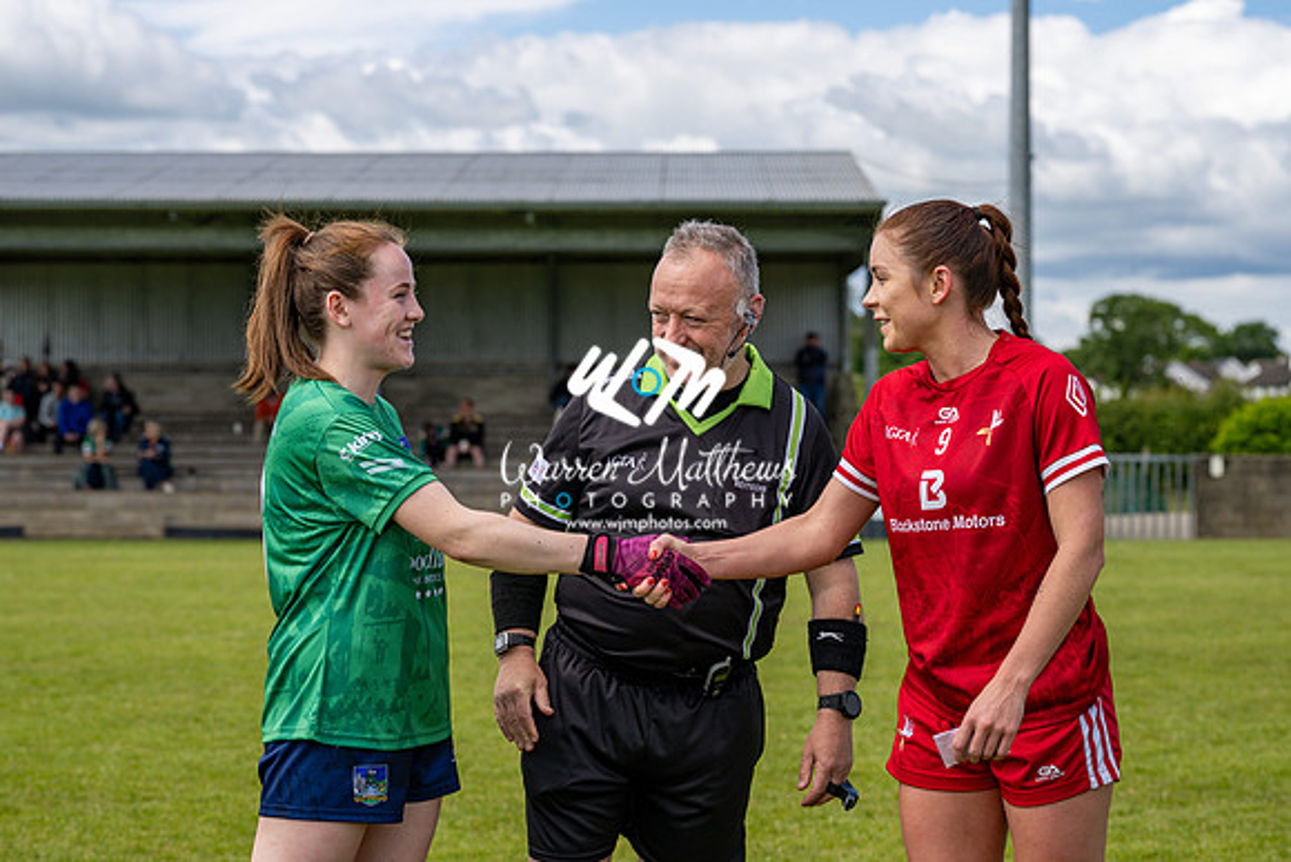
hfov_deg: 24.0
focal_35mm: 85
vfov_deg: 16.2
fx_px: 3034
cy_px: 387
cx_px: 698
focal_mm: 70
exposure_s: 1/1250
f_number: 4
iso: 100
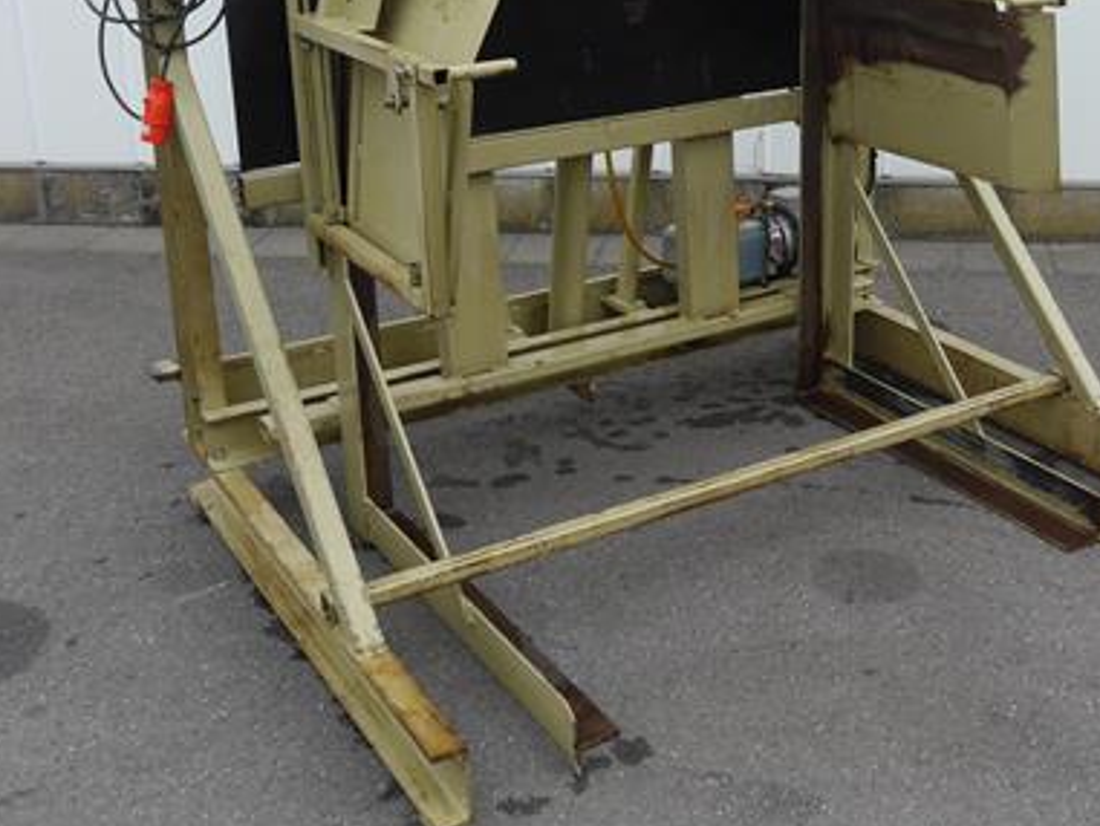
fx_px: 1494
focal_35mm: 47
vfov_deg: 30.4
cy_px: 214
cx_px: 715
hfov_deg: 40.0
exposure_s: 1/200
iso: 160
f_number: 5
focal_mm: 14
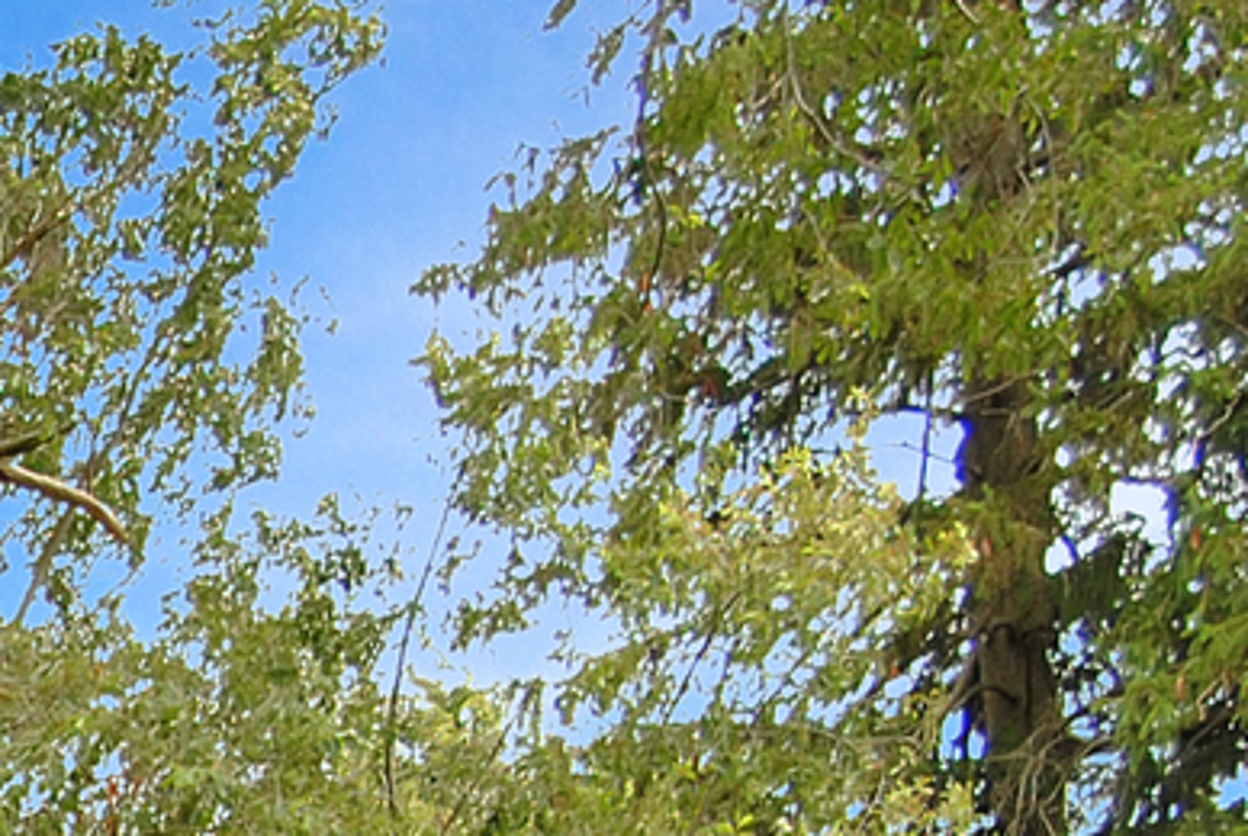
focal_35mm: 106
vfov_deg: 12.6
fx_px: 3683
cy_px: 1048
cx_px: -465
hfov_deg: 17.7
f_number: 3.5
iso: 200
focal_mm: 17
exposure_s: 1/500
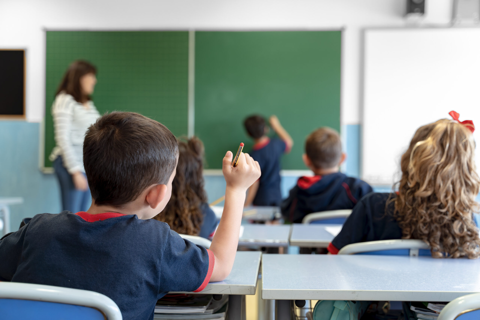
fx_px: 667
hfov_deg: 39.6
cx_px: 240
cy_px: 160
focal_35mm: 50
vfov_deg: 27.0
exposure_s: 1/200
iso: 1000
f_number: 3.2
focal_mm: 50
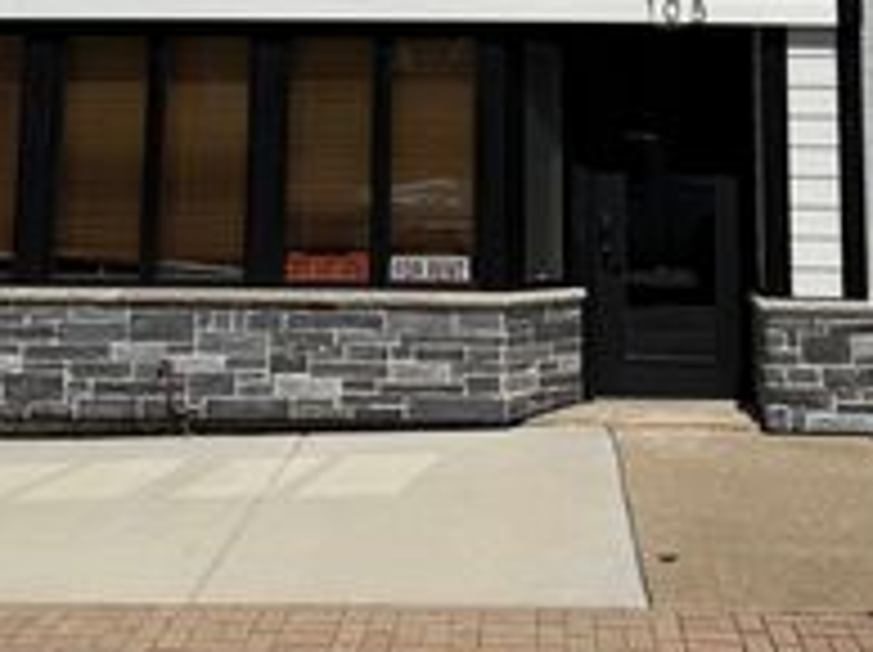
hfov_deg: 31.2
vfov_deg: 22.3
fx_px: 1562
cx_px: 472
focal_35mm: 62
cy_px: -56
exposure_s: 1/14286
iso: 80
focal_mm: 6.76
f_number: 1.78
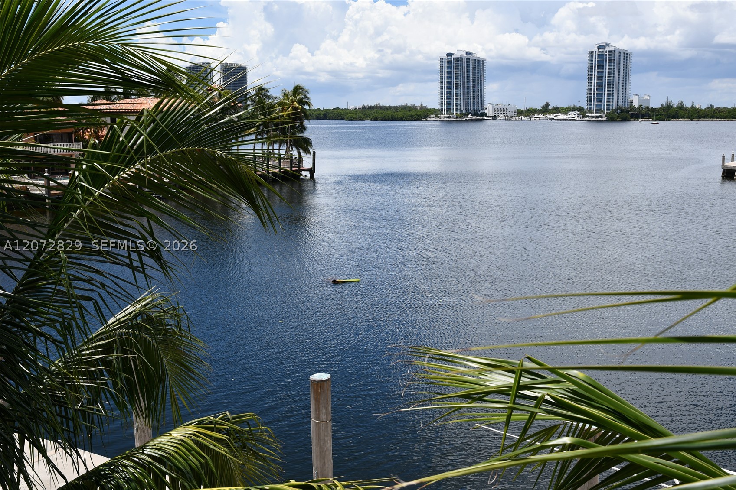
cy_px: 245
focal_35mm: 37
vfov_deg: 35.9
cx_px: 368
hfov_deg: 51.9
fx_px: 756
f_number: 9
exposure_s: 1/320
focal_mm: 25
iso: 100
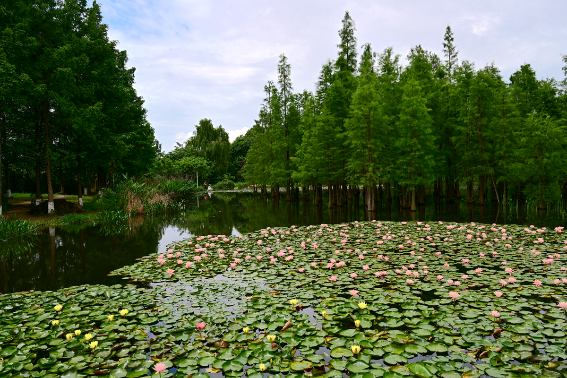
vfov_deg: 47.2
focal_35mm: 28
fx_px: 433
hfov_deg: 66.4
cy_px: 189
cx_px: 284
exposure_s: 1/320
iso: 100
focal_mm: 27.5
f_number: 8
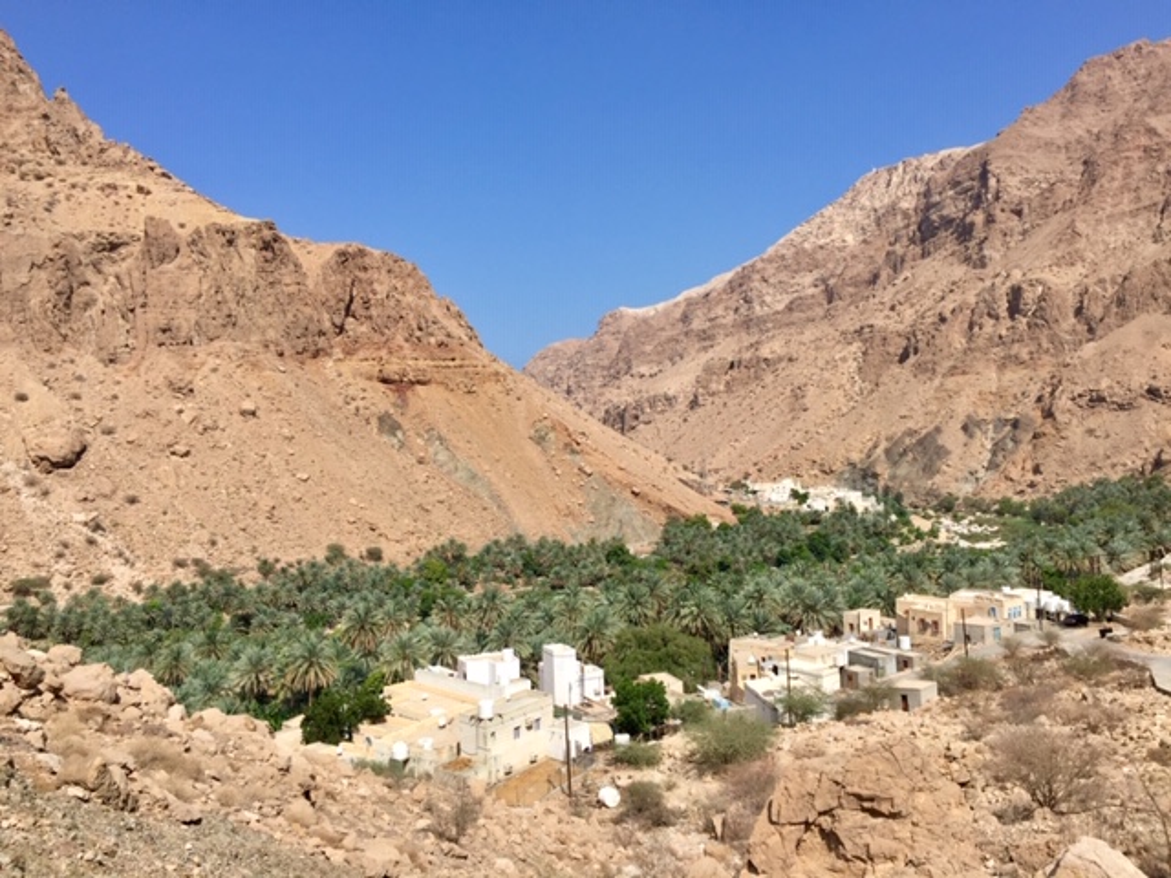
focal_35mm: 29
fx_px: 981
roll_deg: +0.9
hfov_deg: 61.7
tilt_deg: -0.2
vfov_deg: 48.2
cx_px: 586
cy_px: 439
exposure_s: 1/2825
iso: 32
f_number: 2.2
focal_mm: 4.15
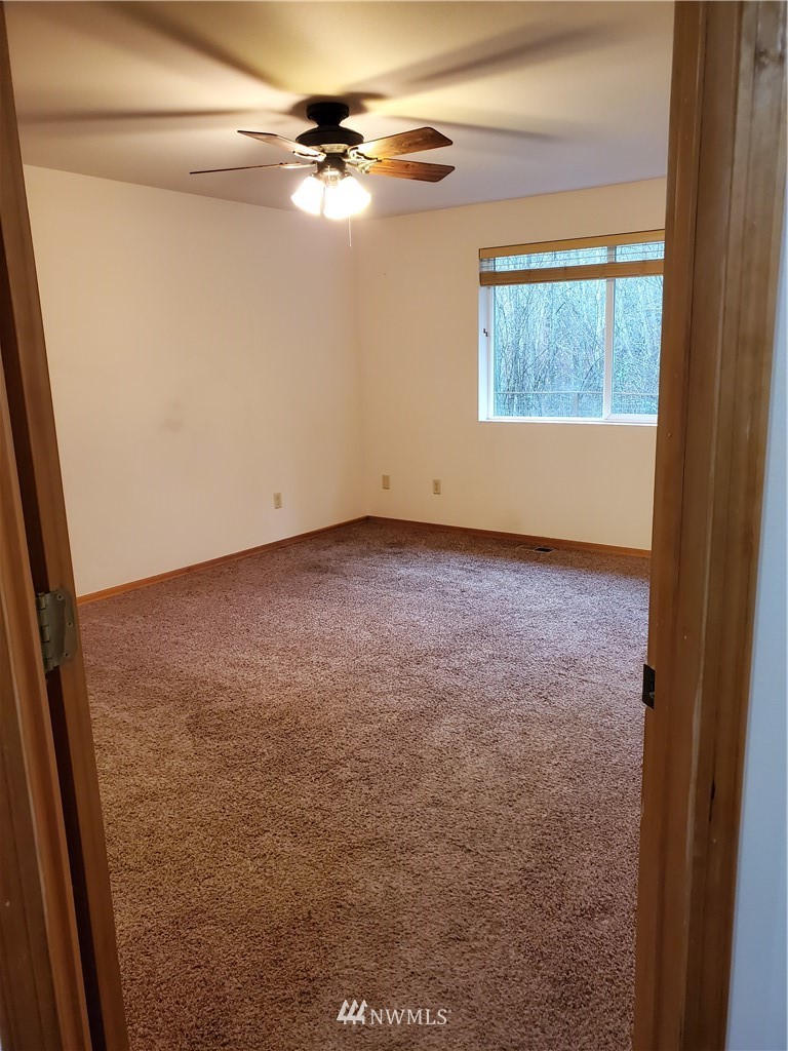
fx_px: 789
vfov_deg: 67.3
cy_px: 526
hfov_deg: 53.1
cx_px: 394
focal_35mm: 26
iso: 500
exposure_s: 1/40
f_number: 2.4
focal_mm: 4.3
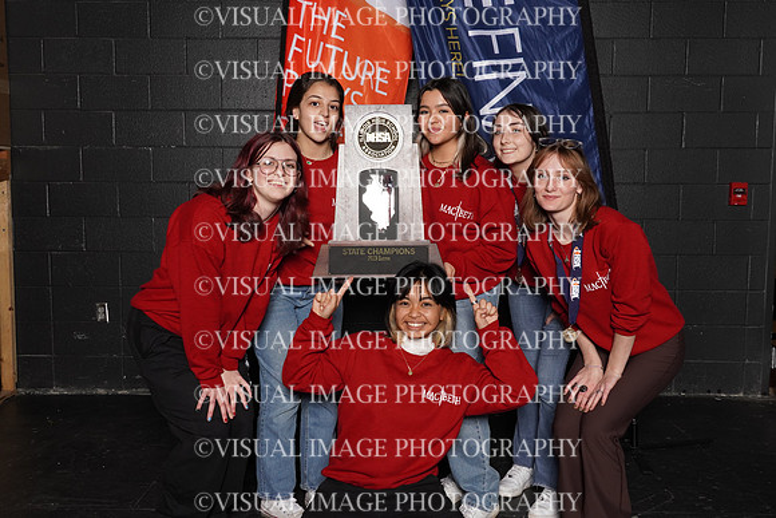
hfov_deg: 51.3
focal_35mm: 38
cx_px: 388
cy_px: 259
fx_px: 808
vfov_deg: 35.5
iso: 800
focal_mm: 25
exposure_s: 1/125
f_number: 8
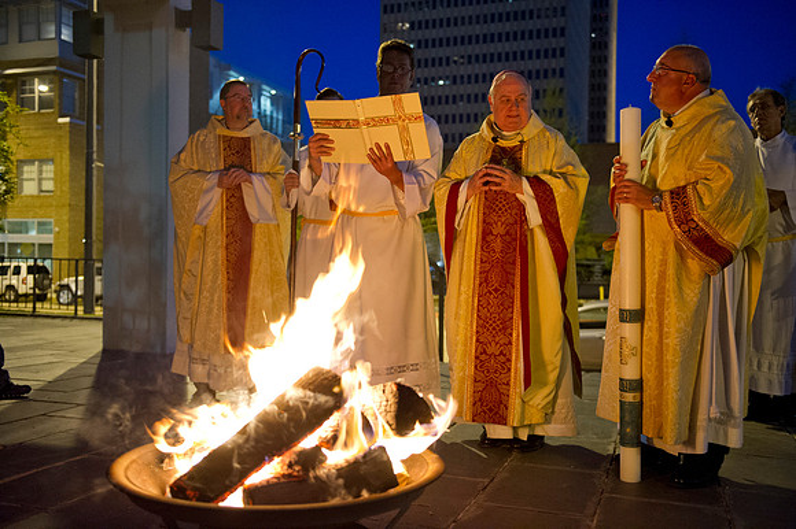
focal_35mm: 35
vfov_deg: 37.8
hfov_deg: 54.5
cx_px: 398
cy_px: 264
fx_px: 773
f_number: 2.8
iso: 3200
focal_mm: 35
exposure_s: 1/60
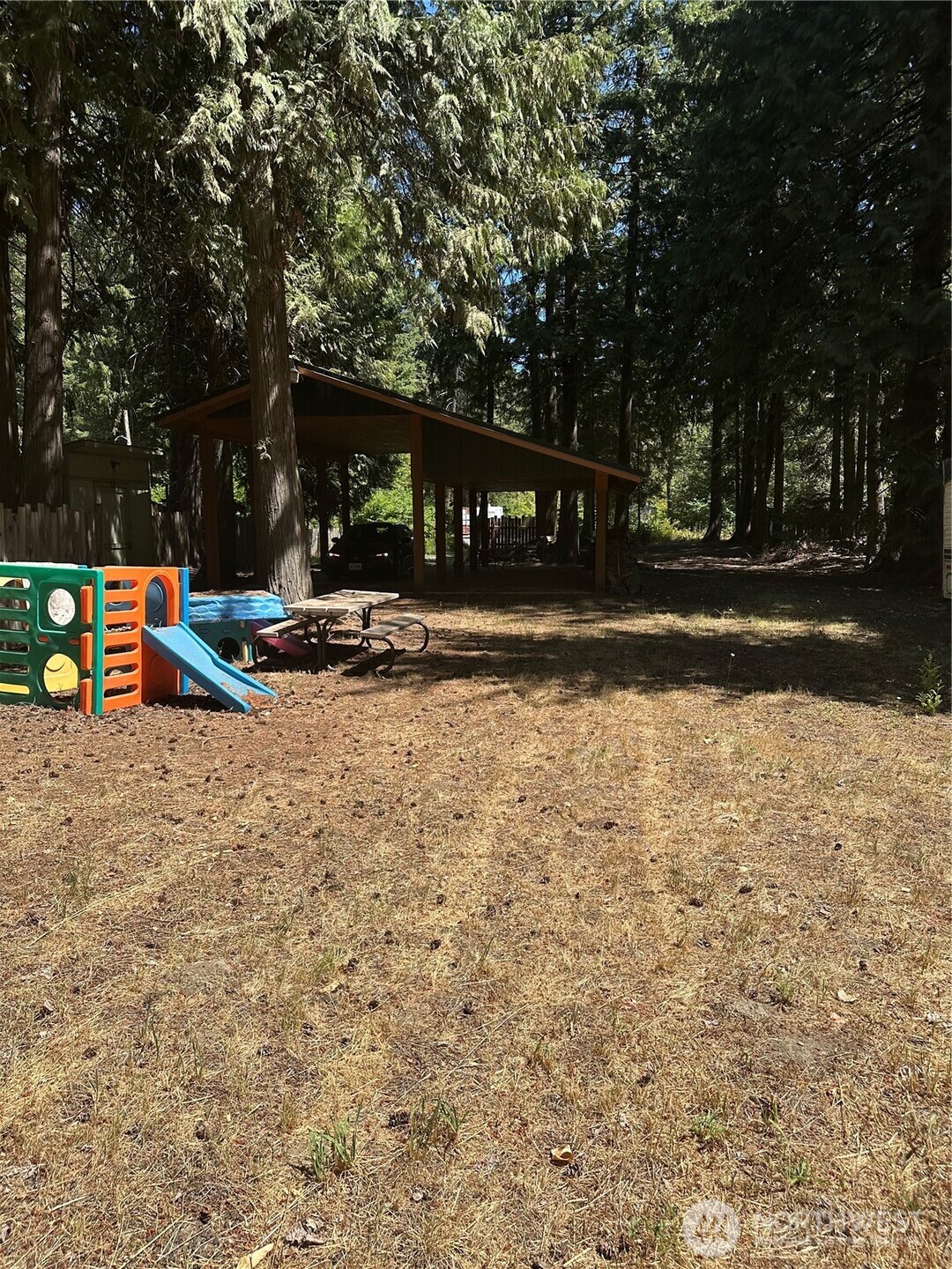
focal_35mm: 24
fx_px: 880
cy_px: 634
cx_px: 476
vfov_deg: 71.6
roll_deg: +0.0
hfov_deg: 56.8
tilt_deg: -5.7
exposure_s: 1/2732
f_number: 1.78
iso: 80
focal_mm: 6.86
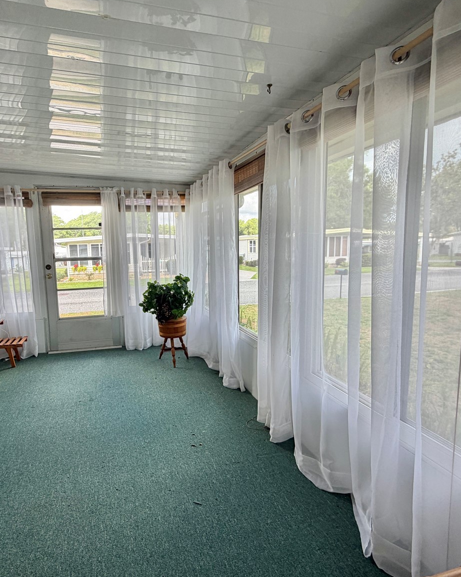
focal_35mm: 19
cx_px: 176
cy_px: 286
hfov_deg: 69.8
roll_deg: +1.6
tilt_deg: -7.3
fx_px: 324
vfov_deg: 83.3
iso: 64
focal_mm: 2.22
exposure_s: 1/121
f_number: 2.2
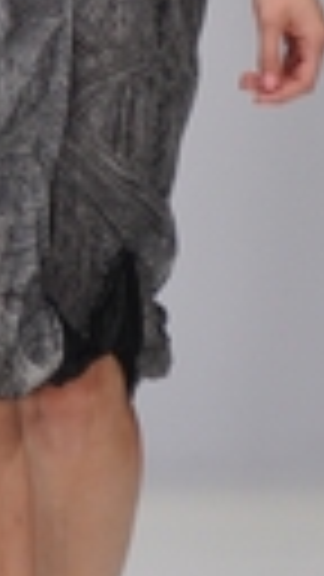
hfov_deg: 1.2
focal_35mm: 985
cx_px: 83
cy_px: -81
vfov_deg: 2.2
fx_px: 15046
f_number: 3.5
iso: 640
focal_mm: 155
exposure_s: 1/320
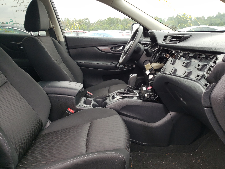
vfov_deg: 51.4
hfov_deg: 65.3
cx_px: 116
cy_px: 82
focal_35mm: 27
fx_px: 176
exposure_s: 1/145
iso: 50
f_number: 1.5
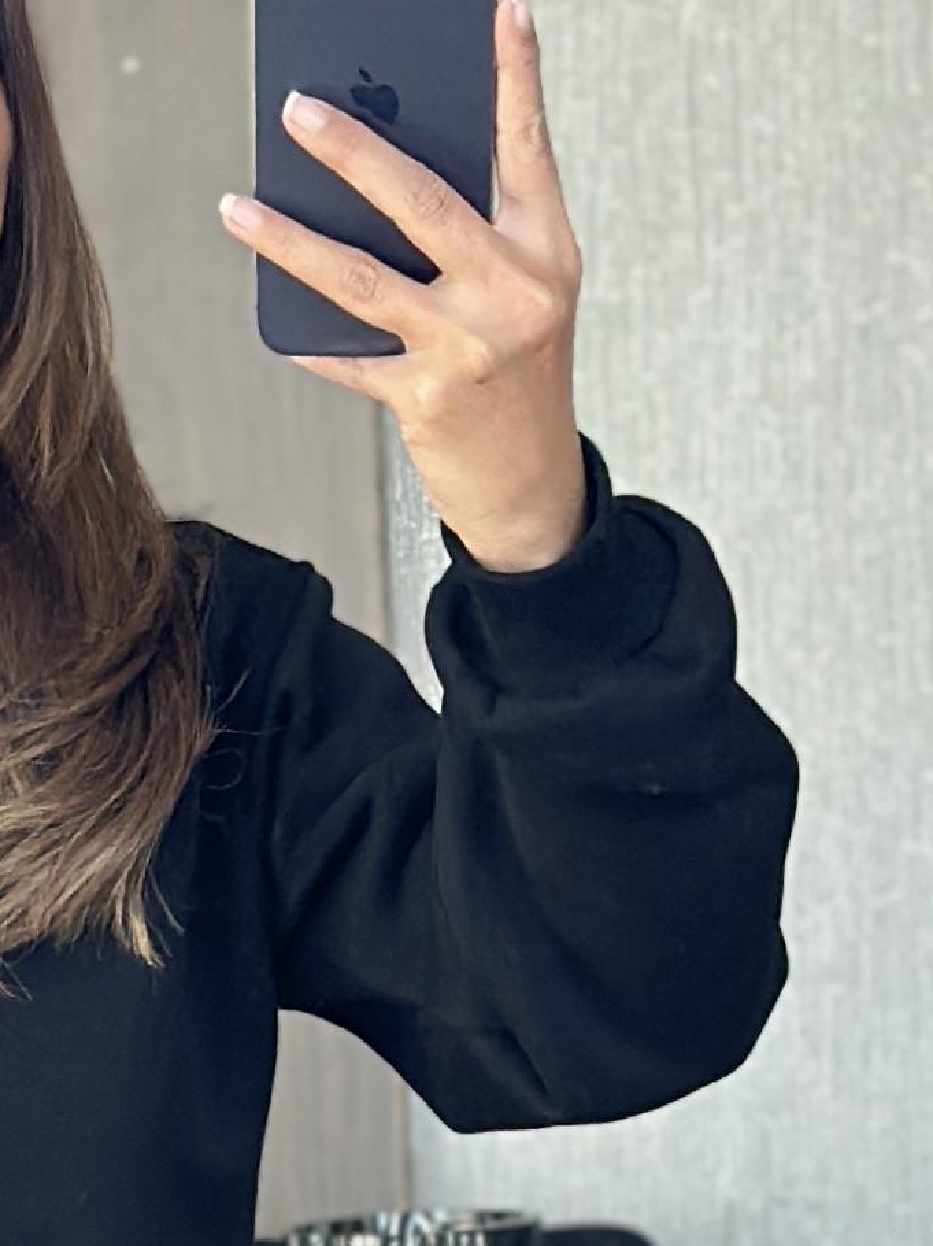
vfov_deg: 9.0
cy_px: 2110
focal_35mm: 213
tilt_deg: -19.1
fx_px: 7660
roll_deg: +3.5
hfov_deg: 6.9
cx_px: -255
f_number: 1.78
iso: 125
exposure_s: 1/91
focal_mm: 6.86
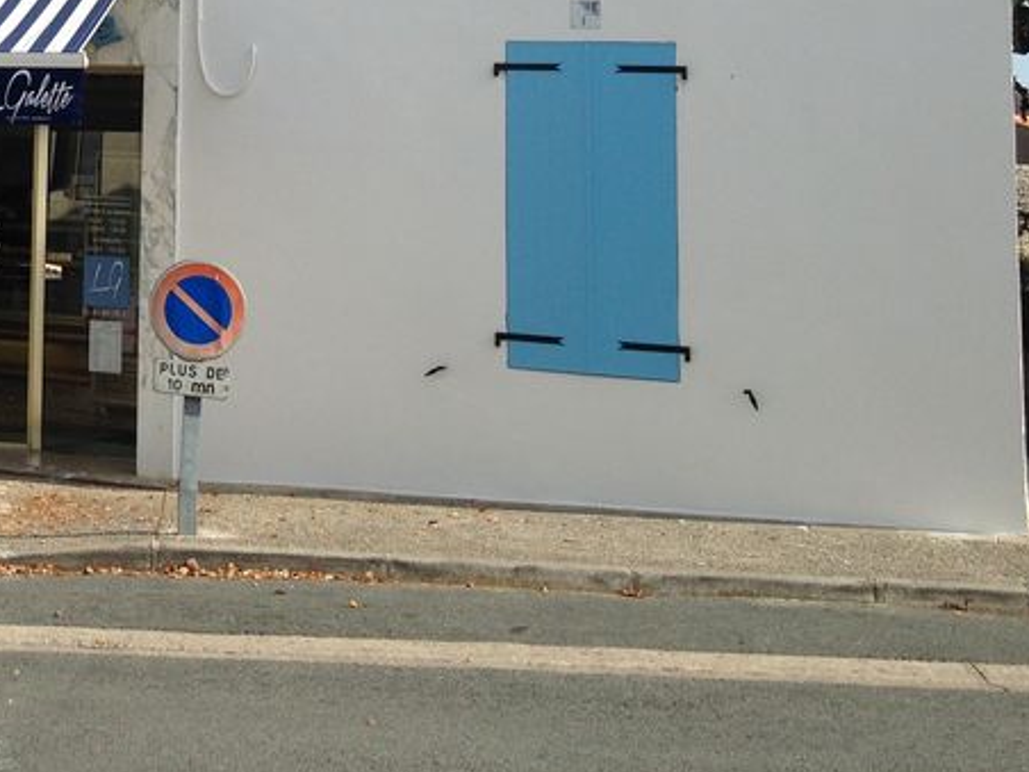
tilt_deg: +3.0
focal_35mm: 73
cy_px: -68
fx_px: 2170
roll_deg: -0.9
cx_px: 66
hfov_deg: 25.7
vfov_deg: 19.4
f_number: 2.4
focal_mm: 4.12
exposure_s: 1/1550
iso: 50
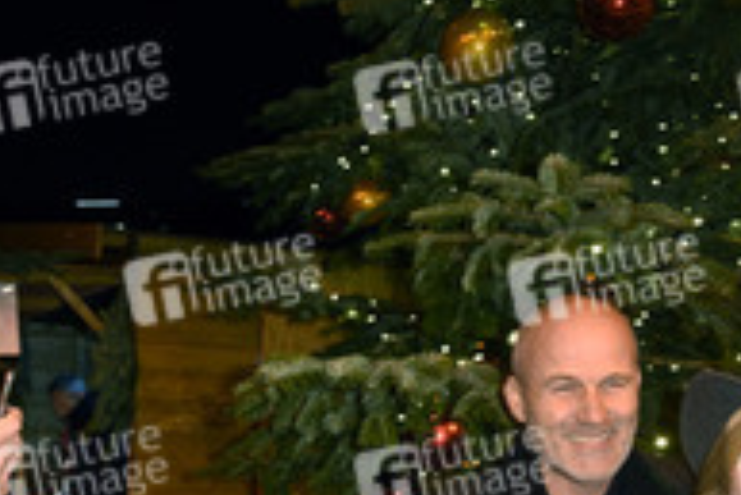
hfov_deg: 34.2
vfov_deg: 22.6
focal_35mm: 56
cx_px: 121
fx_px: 1153
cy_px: 568
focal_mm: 24
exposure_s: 1/60
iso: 800
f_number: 5.6
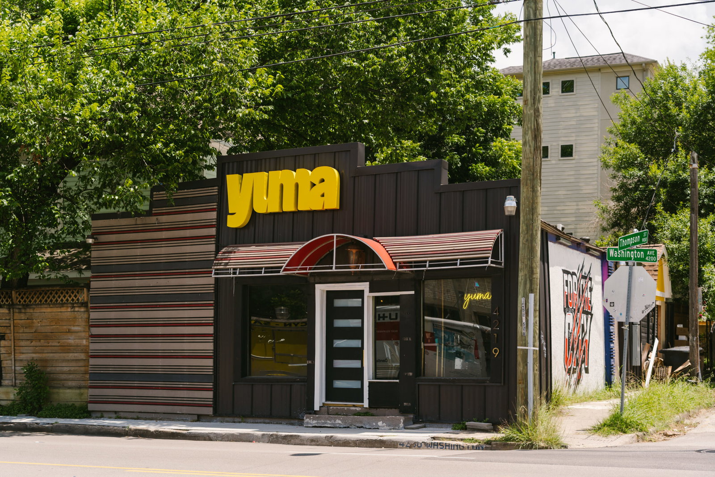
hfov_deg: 36.9
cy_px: 238
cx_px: 358
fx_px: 1073
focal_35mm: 54
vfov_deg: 25.1
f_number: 4
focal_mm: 54
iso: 100
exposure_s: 1/800
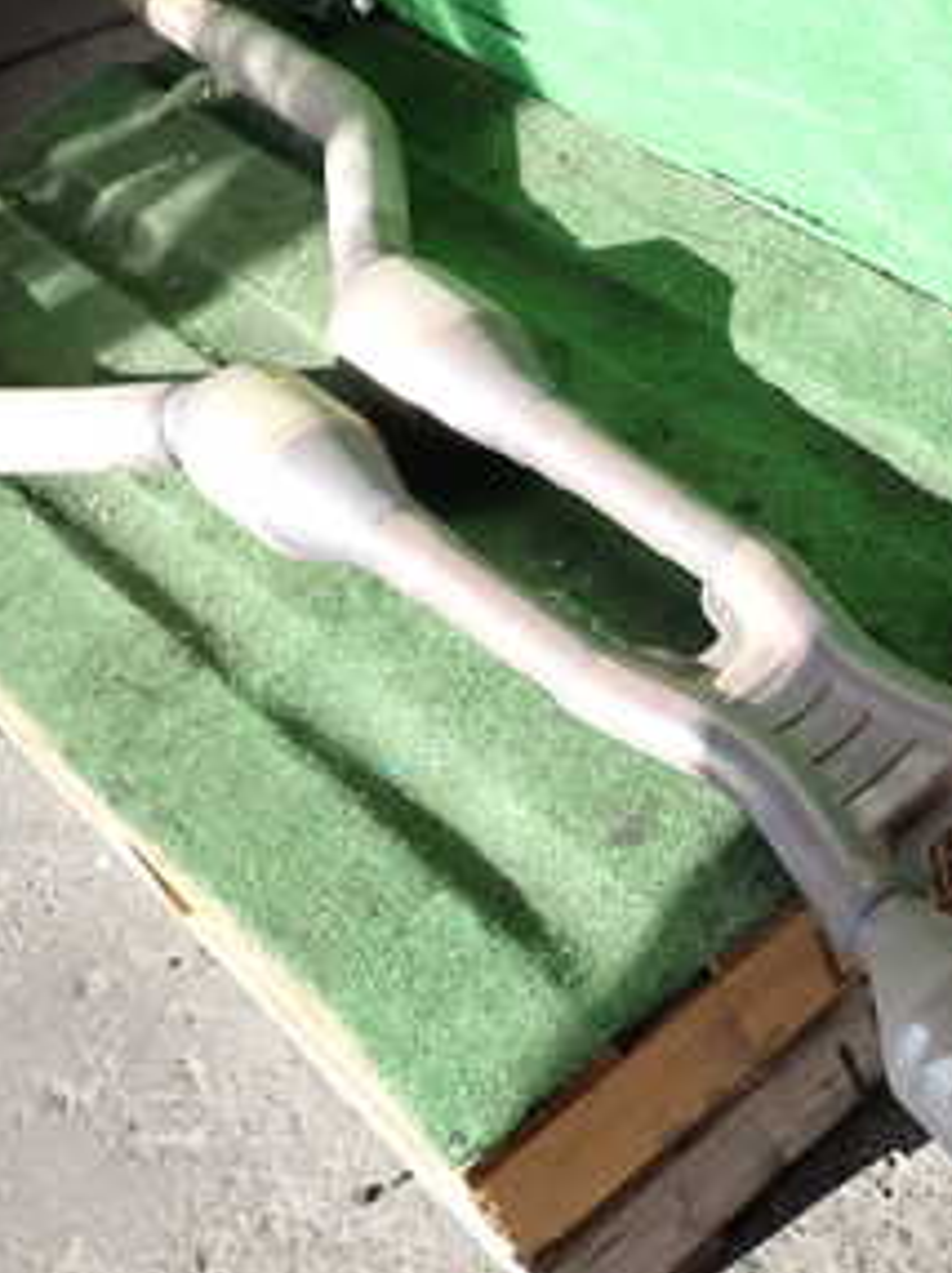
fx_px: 2314
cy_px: 850
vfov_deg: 30.5
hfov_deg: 22.7
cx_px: 859
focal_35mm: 63
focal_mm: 5.4
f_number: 2.3
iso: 100
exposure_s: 1/500
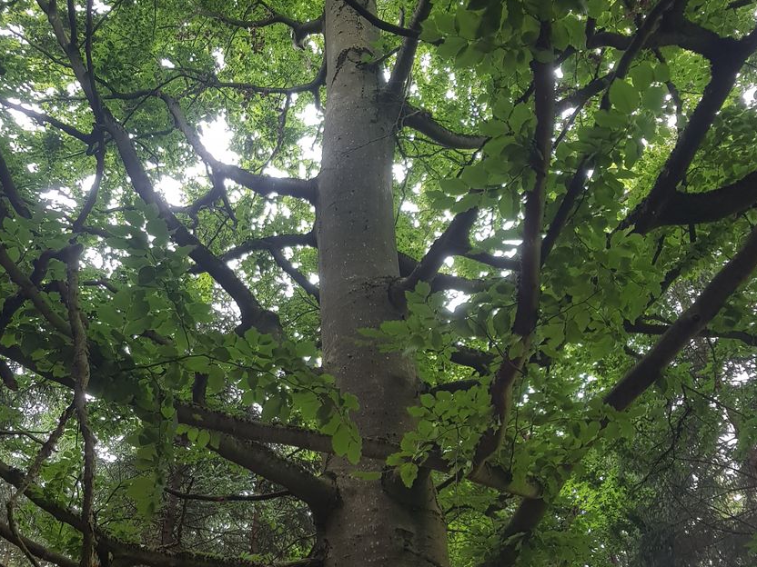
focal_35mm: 40
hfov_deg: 46.8
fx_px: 875
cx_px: 369
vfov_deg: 35.8
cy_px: 349
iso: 40
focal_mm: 4.2
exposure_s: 1/61
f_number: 1.7
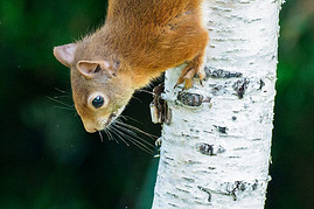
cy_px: 99
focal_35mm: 1850
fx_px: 16126
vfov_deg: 0.7
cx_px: 113
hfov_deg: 1.1
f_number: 4.5
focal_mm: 300
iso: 2500
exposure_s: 1/640
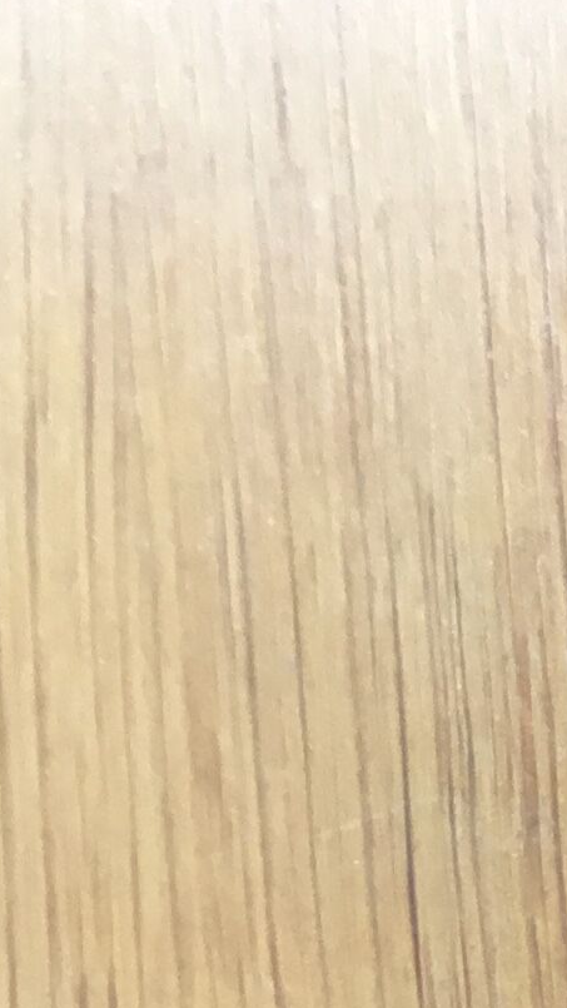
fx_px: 3661
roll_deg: -0.9
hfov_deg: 8.3
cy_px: 1976
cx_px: 1203
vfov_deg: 13.5
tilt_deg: -18.3
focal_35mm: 137
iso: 25
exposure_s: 1/115
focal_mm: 3.3
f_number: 2.4
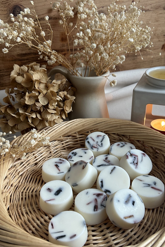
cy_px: 137
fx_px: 234
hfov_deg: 38.8
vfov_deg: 55.7
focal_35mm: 34
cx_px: 91
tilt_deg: -32.0
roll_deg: +1.9
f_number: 1.5
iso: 160
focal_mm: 5.7
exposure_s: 1/60
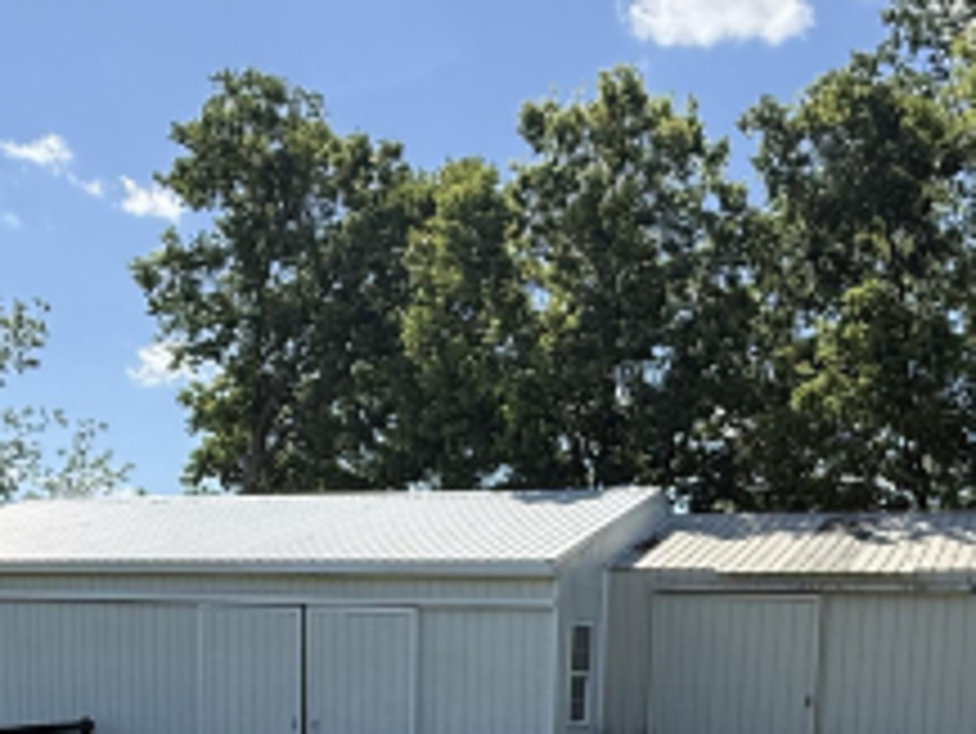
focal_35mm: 43
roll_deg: -1.9
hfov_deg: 43.5
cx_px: 614
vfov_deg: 30.2
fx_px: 1213
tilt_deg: -7.0
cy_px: 802
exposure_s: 1/2320
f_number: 2.2
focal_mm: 2.22
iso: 80
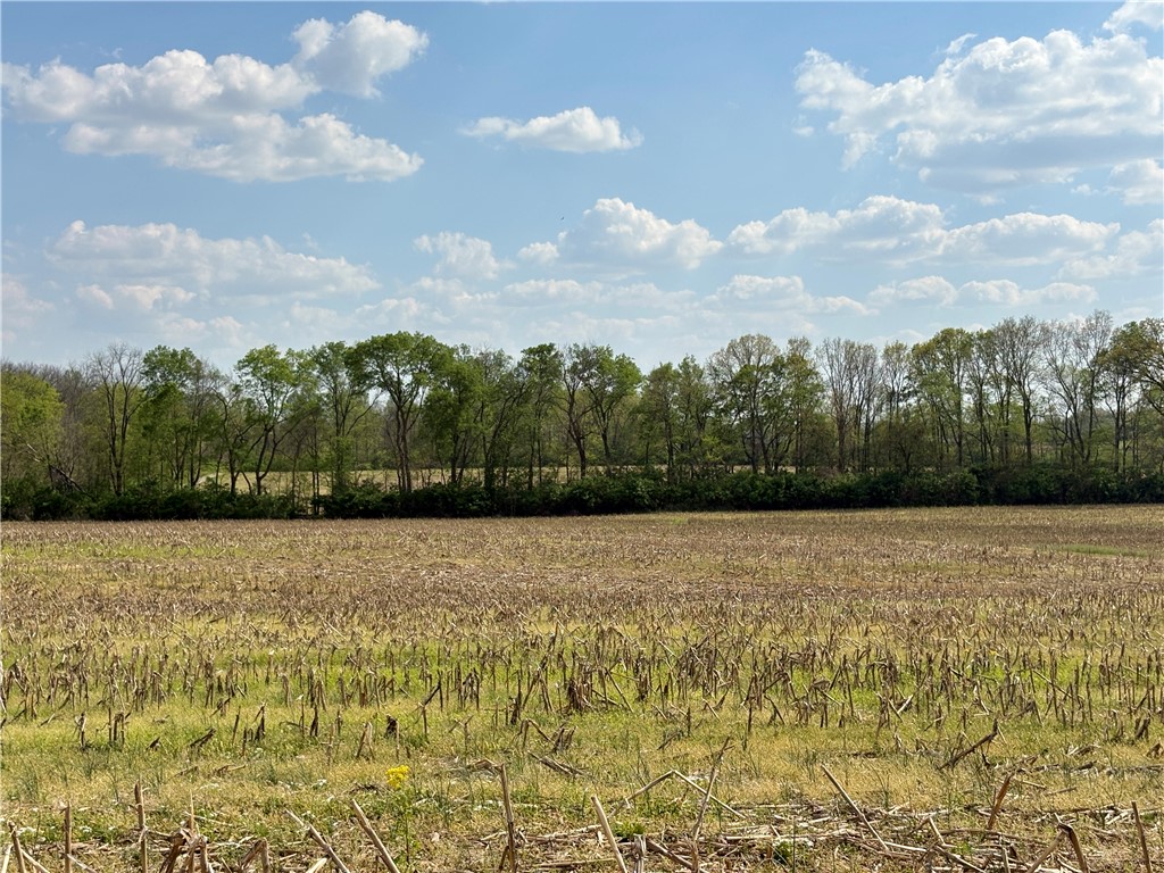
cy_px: 436
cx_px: 582
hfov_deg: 36.8
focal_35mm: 52
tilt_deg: -0.8
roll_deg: +0.9
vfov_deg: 28.0
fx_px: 1749
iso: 32
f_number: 1.6
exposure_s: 1/4630
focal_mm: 5.96
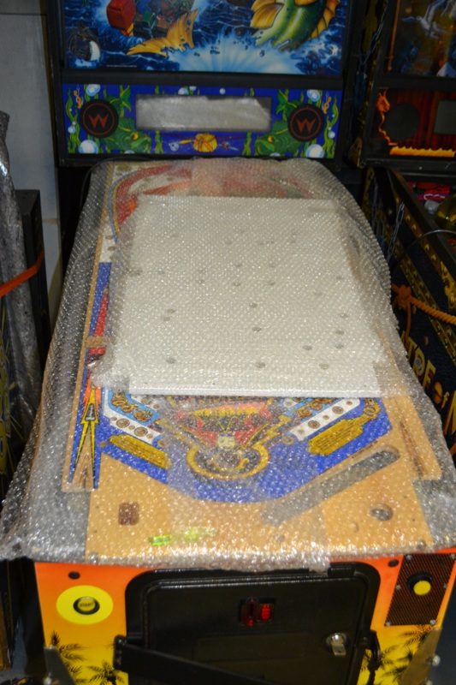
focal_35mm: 36
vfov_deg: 53.1
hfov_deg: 36.9
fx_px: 684
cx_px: 228
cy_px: 342
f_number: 4
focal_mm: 24
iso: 1400
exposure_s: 1/60
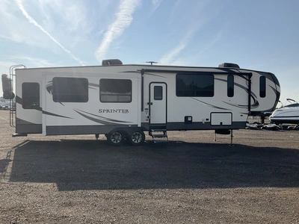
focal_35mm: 29
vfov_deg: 48.2
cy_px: 112
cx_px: 150
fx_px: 250
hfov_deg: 61.7
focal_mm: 3
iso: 25
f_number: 1.8
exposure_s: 1/3322
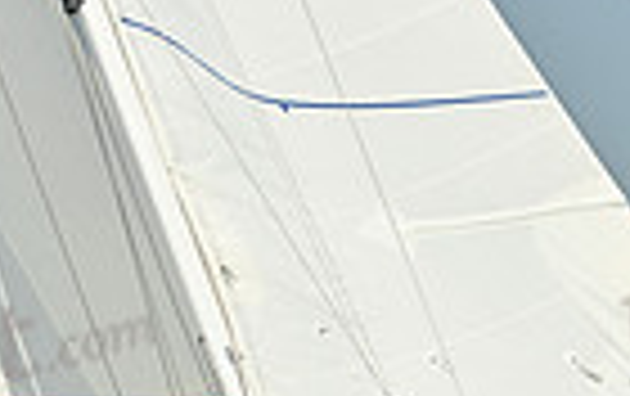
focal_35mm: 401
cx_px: 392
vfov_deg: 3.3
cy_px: 565
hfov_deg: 5.2
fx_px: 6896
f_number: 10
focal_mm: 95
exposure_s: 1/1250
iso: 320
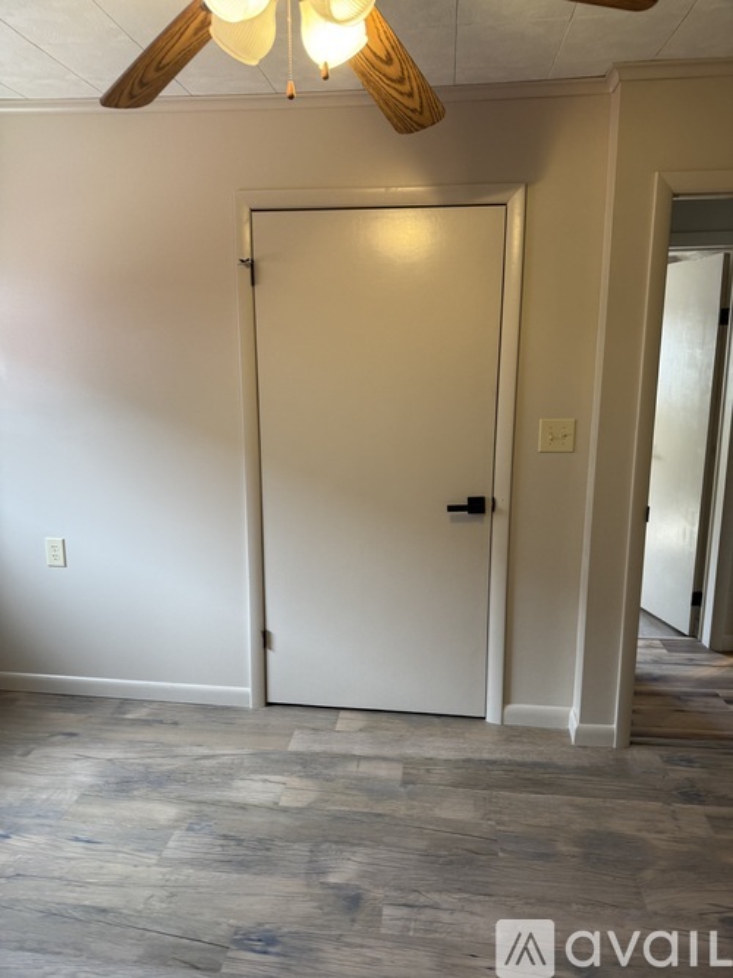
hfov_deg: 56.8
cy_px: 489
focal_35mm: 24
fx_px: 678
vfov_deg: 71.6
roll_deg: +1.1
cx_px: 366
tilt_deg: -11.0
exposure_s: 1/60
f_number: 1.78
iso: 125
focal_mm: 6.76
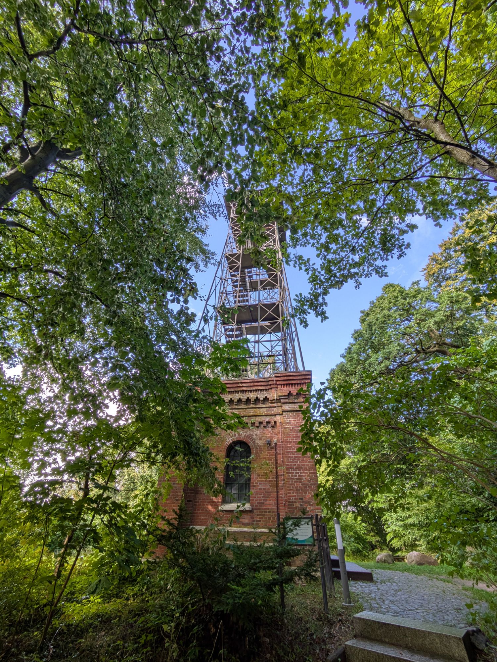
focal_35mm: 14
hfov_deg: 85.7
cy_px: 331
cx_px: 248
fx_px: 268
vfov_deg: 102.0
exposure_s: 1/293
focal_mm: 1.83
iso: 43
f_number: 2.2
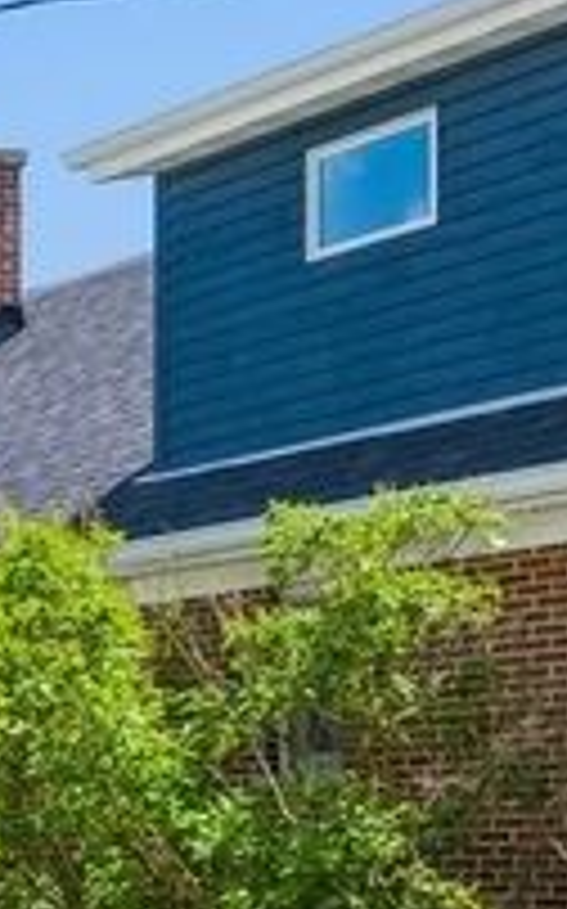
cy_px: 464
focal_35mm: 101
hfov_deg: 7.9
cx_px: -1719
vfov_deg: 20.7
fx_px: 2490
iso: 200
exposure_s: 1/60
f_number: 8
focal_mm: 19.5
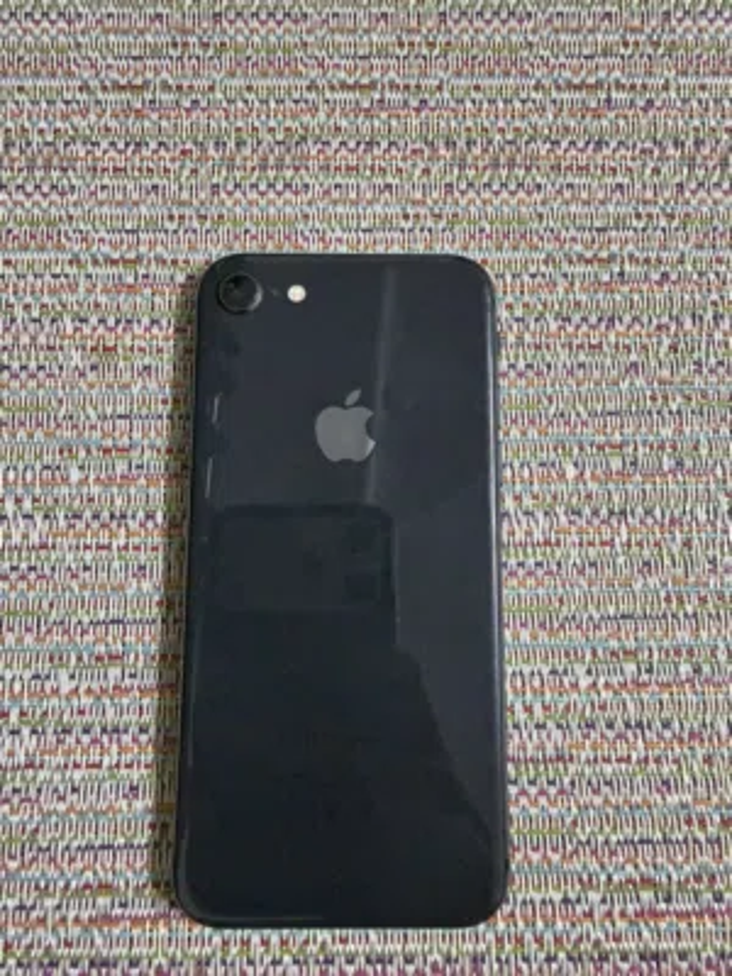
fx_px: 677
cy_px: 488
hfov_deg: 56.8
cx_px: 366
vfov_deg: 71.6
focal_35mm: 24
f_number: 2.2
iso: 1000
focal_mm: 2.22
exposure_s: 1/50
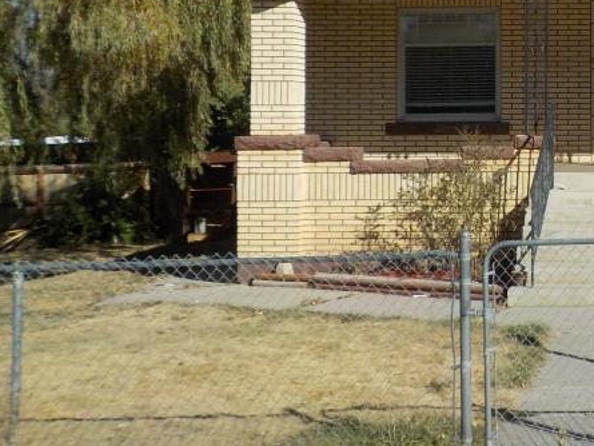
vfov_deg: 20.9
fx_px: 1184
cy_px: 48
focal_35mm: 69
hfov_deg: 25.8
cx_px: 669
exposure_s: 1/500
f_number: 6.6
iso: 125
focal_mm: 4.1
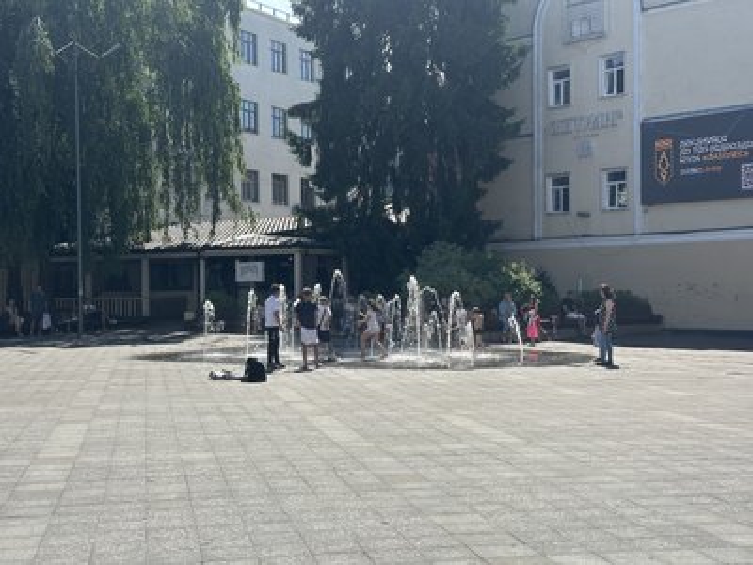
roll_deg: +0.9
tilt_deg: +1.0
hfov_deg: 39.7
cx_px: 376
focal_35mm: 48
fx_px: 1044
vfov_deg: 30.3
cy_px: 282
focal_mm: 6.86
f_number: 1.78
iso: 64
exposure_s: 1/4367
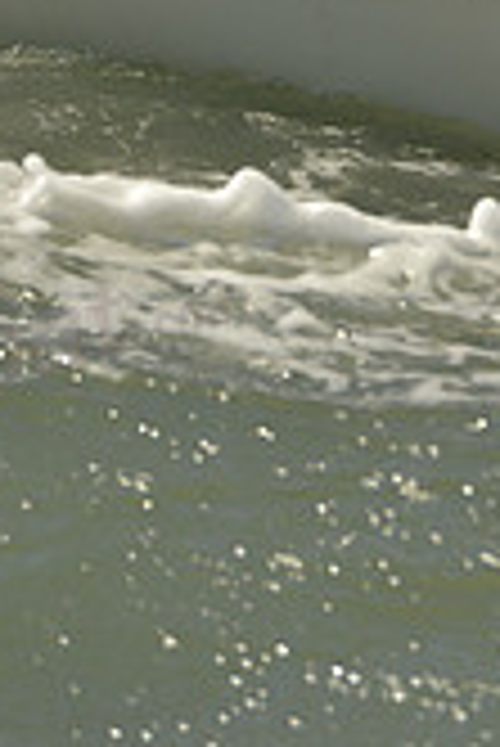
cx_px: 484
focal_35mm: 664
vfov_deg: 3.1
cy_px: -382
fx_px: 13804
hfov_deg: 2.1
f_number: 8
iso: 280
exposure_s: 1/1000
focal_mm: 190
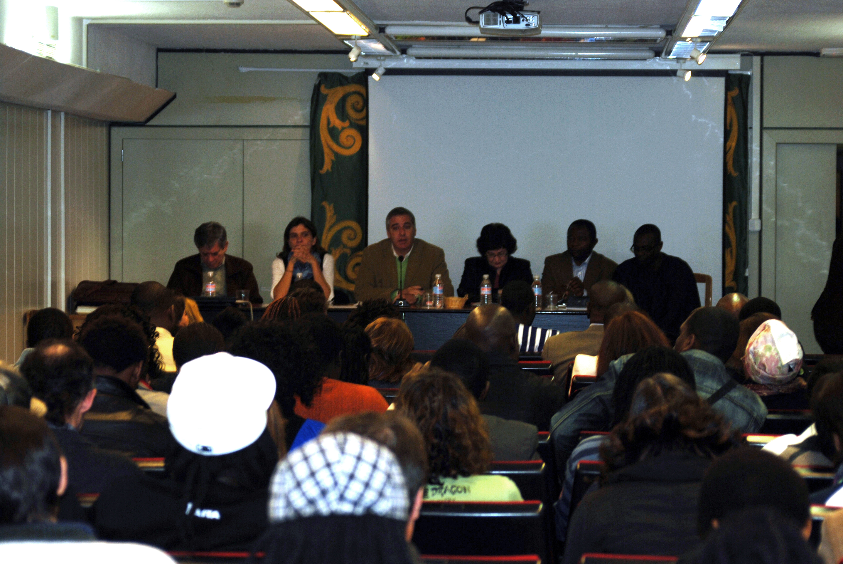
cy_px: 282
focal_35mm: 105
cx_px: 422
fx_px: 2462
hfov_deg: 19.4
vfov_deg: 13.1
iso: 100
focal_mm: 70
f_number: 5
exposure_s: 1/100
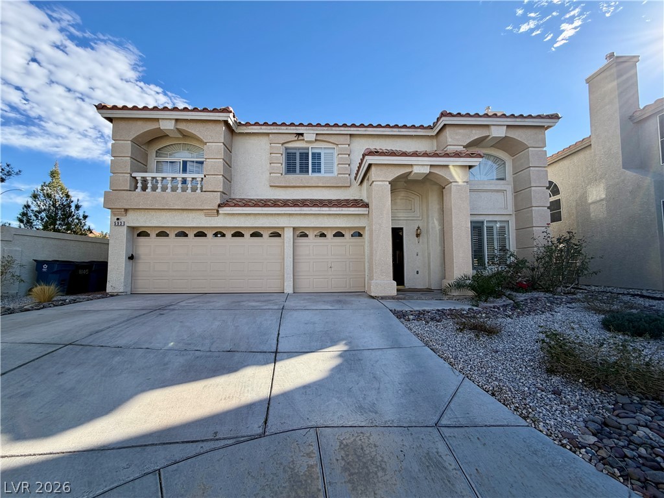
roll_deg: -0.2
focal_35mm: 14
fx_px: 269
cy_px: 249
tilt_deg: +3.5
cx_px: 332
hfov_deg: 102.1
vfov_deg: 85.7
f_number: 2.2
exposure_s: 1/770
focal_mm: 2.22
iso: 40
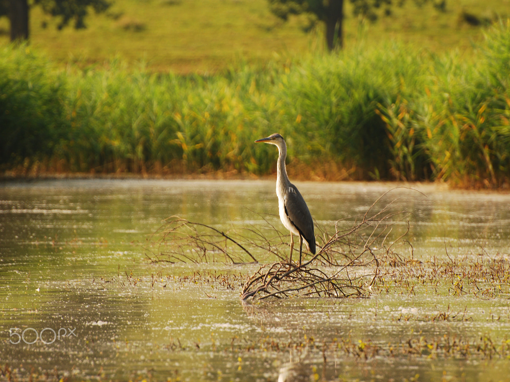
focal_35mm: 487
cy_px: 191
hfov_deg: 4.1
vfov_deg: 3.1
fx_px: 7174
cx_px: 274
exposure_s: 1/50
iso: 100
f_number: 5.6
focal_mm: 300
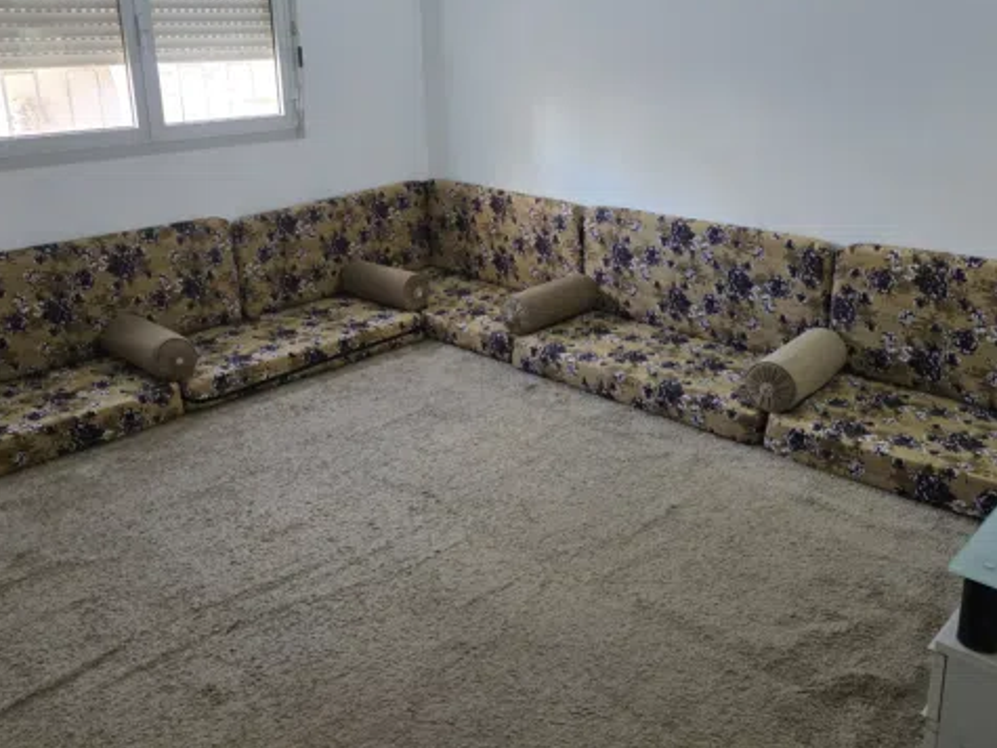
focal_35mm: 31
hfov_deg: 58.4
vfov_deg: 45.1
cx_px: 495
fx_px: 893
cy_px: 282
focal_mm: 6.3
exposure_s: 1/100
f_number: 1.7
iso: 1000
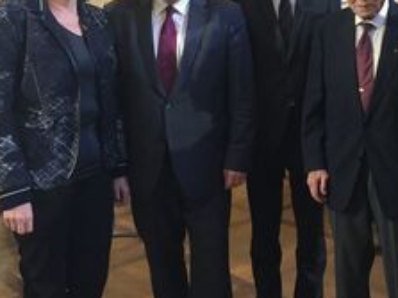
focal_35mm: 52
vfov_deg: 27.1
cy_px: 36
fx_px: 598
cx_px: 323
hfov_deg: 35.5
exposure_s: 1/17
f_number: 2.2
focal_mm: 4.15
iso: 125
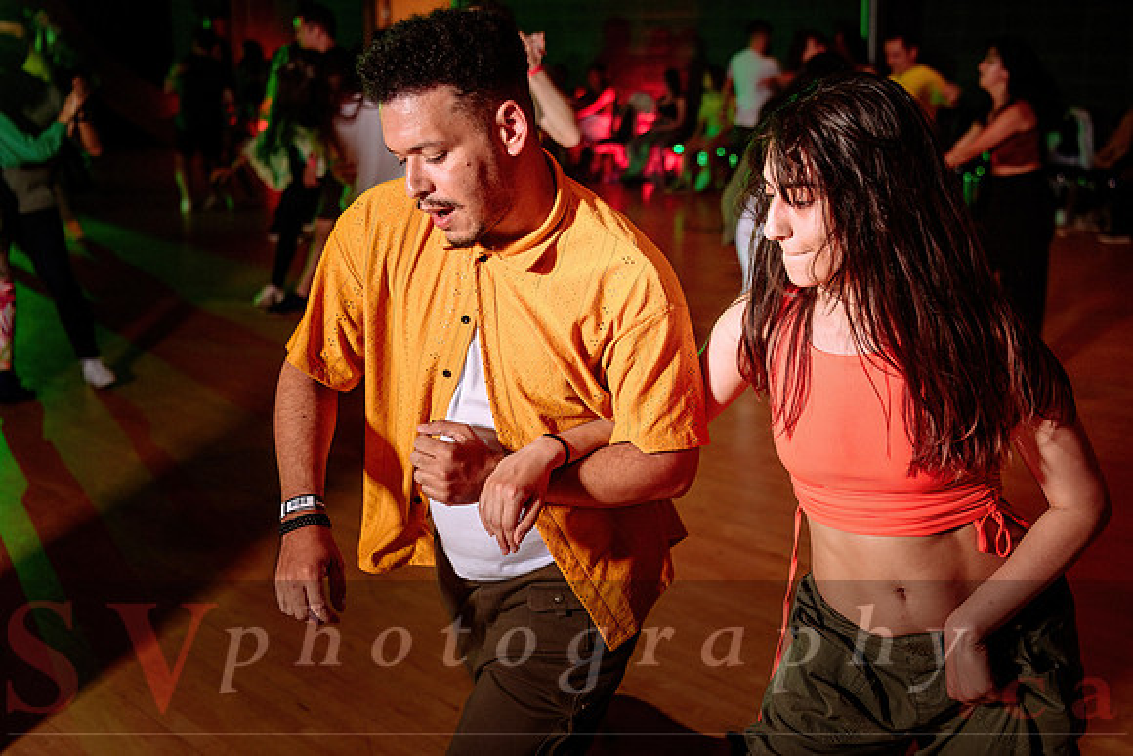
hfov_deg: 46.7
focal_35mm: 41
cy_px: 309
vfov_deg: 32.3
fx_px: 1304
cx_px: 670
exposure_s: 1/60
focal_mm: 35
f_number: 2.8
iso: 1000
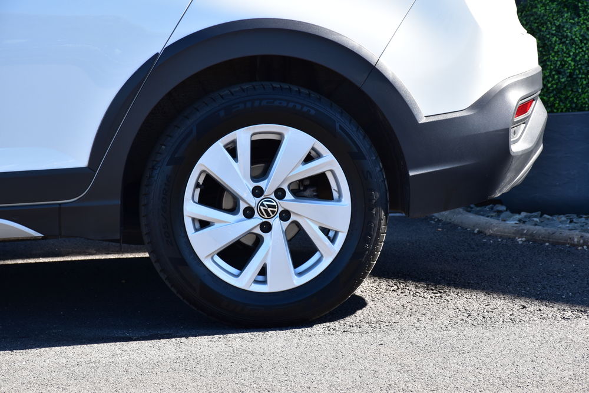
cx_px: 294
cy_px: 196
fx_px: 2454
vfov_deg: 9.2
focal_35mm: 150
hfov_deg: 13.7
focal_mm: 100
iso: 400
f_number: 9
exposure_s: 1/160
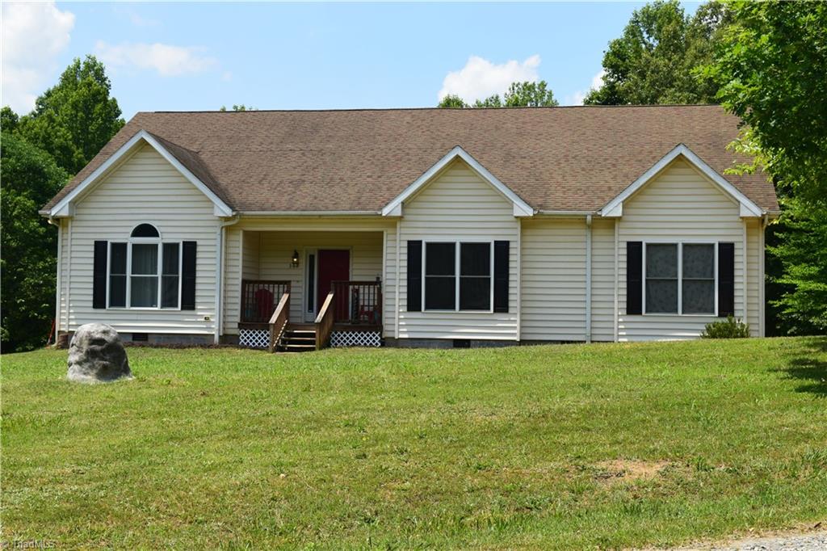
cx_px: 414
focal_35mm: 52
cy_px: 276
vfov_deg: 25.7
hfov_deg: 37.9
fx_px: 1206
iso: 400
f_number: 11
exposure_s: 1/500
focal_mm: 35
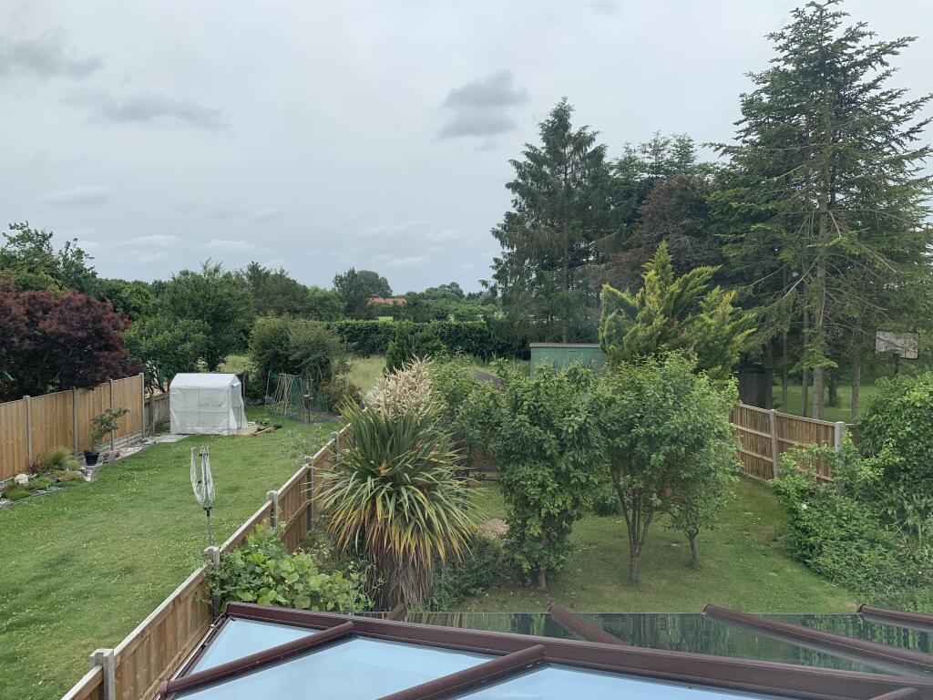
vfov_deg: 53.1
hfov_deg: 67.3
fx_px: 701
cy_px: 350
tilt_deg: -3.7
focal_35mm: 26
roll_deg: -0.1
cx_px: 466
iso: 25
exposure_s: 1/1043
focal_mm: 4.25
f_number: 1.8
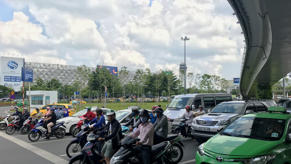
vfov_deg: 37.7
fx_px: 239
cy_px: 93
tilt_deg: +2.1
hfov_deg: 62.6
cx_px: 145
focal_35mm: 31
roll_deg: +1.8
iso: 20
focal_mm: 3.99
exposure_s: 1/847
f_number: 1.8
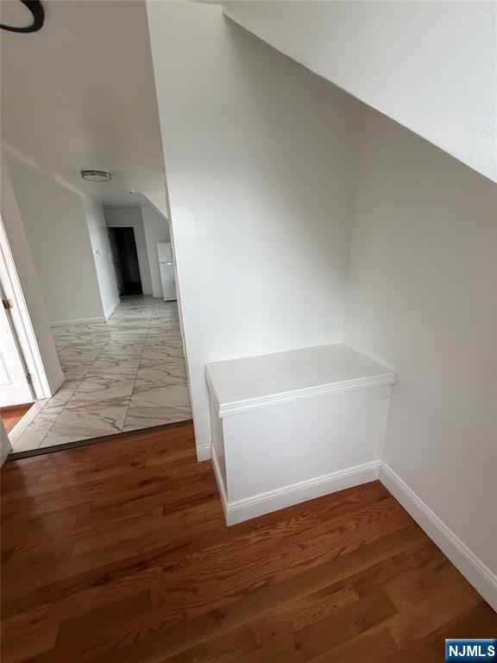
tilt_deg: -17.0
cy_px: 332
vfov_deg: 102.1
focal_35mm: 14
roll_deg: +1.6
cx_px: 248
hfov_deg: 85.7
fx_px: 268
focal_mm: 2.22
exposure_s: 1/111
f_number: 2.2
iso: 320
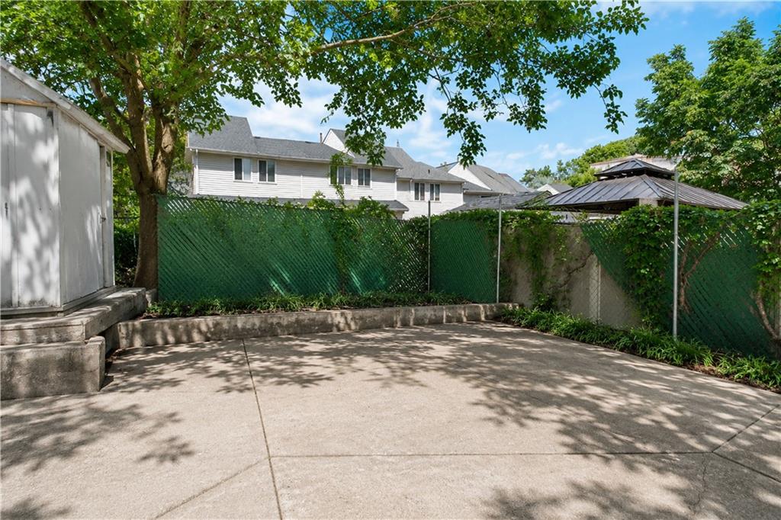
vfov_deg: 77.3
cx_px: 390
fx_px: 325
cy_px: 260
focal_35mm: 15
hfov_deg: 100.4
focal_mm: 10
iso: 1000
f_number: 8
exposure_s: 1/60
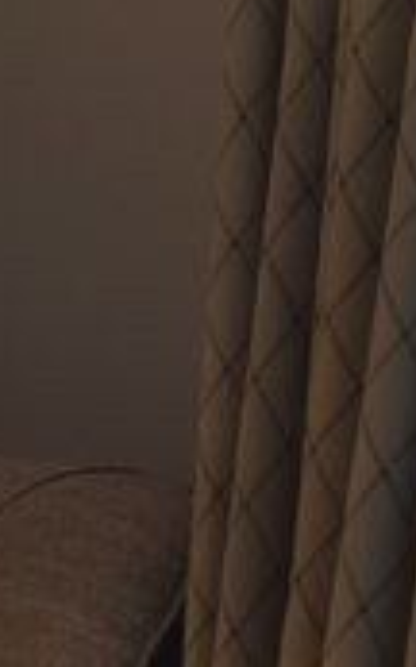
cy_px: 752
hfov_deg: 6.3
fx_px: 3595
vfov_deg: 10.5
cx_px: -620
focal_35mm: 198
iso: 100
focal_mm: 24
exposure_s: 1/4
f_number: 5.6
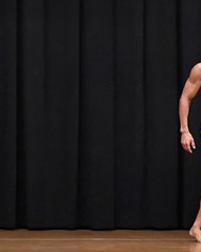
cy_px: 158
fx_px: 2474
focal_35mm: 332
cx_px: 327
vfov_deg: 5.8
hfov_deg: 4.6
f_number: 5.6
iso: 8000
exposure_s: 1/400
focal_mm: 72
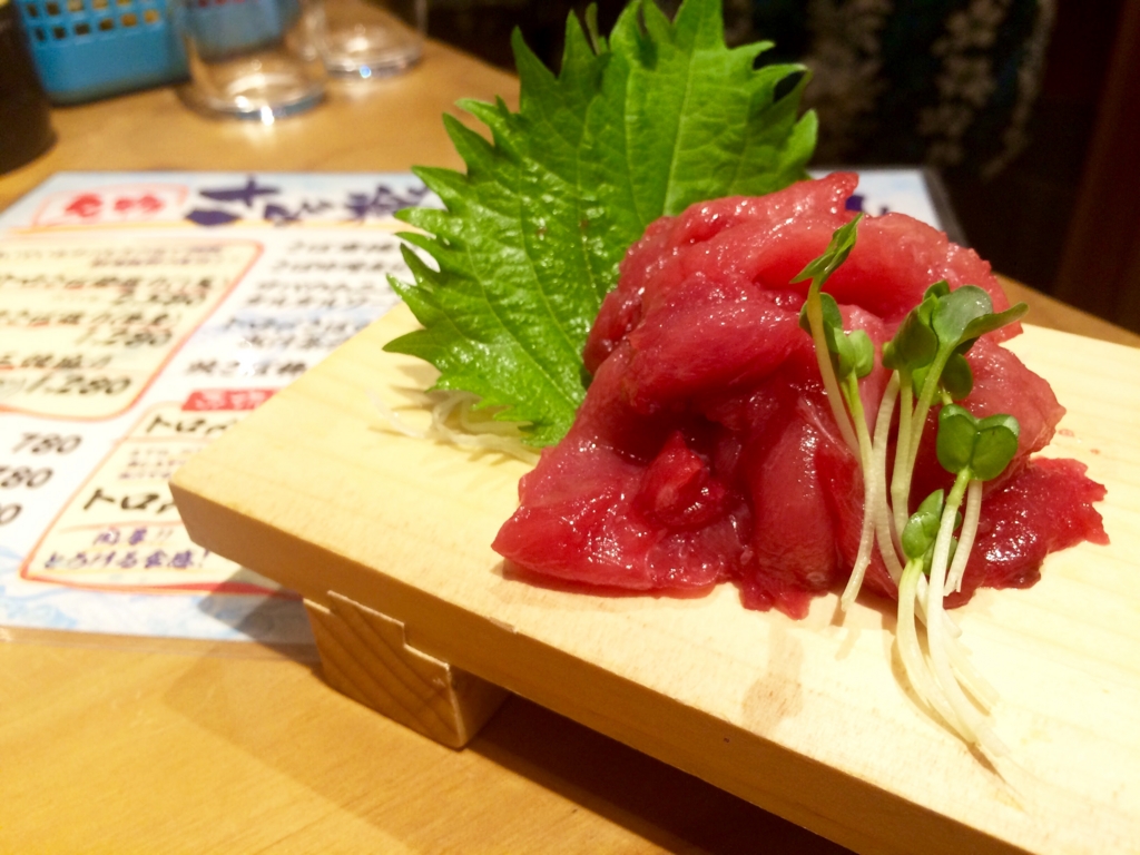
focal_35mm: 29
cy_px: 428
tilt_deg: -36.9
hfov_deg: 61.7
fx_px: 955
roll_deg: +2.5
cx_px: 570
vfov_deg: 48.2
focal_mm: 4.15
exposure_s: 1/30
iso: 125
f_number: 2.2
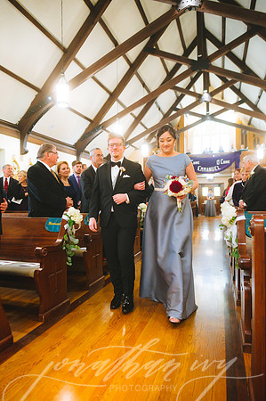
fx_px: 267
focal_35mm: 24
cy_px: 200
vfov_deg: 73.8
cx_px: 133
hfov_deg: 53.0
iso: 2500
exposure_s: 1/160
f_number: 2.8
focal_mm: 24
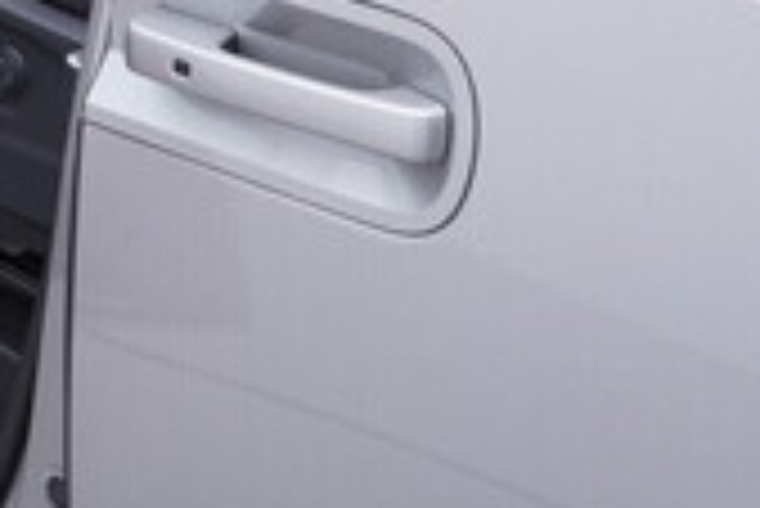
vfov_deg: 11.3
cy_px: -258
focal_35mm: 117
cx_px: -468
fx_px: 2472
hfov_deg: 15.7
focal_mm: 24
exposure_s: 1/50
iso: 125
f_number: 3.2
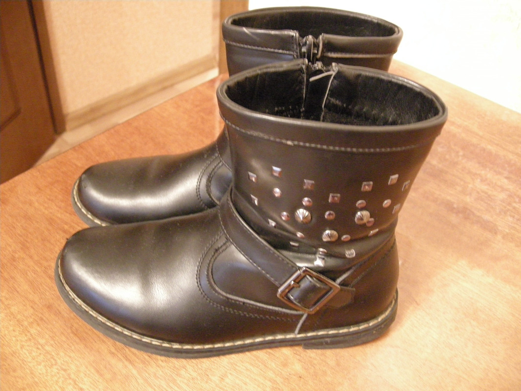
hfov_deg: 51.4
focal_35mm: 36
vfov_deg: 39.6
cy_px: 196
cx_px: 260
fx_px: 542
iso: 800
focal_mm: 7.5
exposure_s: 1/5.2
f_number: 2.7
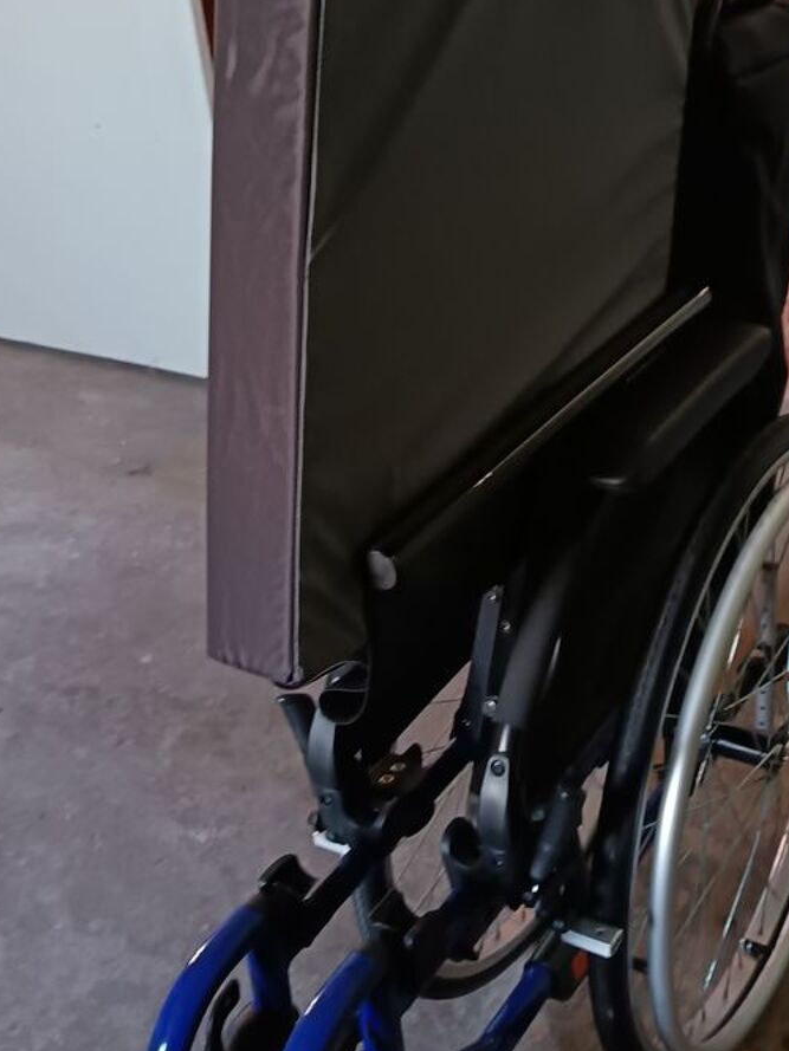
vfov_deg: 37.5
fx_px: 1550
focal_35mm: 51
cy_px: 498
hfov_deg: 28.4
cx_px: 519
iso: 3178
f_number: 1.75
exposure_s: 1/16.7
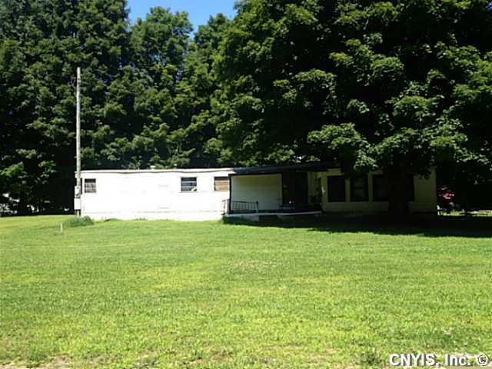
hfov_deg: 52.6
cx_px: 246
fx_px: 497
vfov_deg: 40.7
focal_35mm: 35
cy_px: 184
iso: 64
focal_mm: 4.28
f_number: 2.4
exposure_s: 1/635
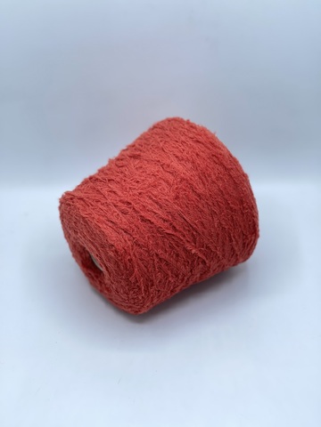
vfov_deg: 30.3
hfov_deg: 22.9
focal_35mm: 64
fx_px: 791
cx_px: 160
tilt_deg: -41.6
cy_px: 214
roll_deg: +1.6
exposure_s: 1/127
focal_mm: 7.5
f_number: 2.2
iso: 20
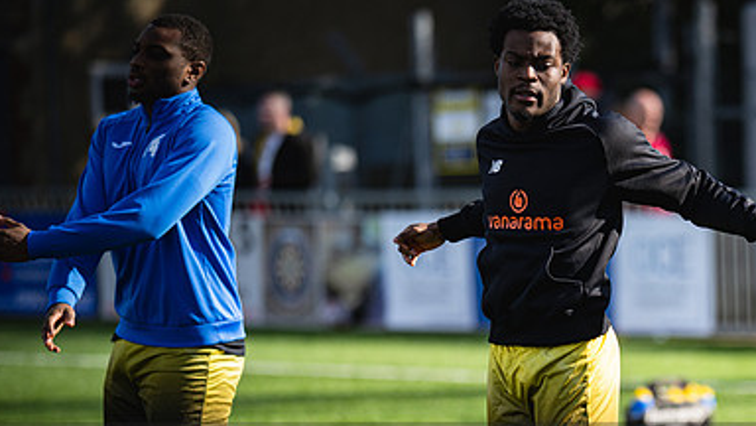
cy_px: 413
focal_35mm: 249
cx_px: 654
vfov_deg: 4.9
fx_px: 4991
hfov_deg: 8.6
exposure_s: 1/1600
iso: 80
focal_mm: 135
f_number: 1.8
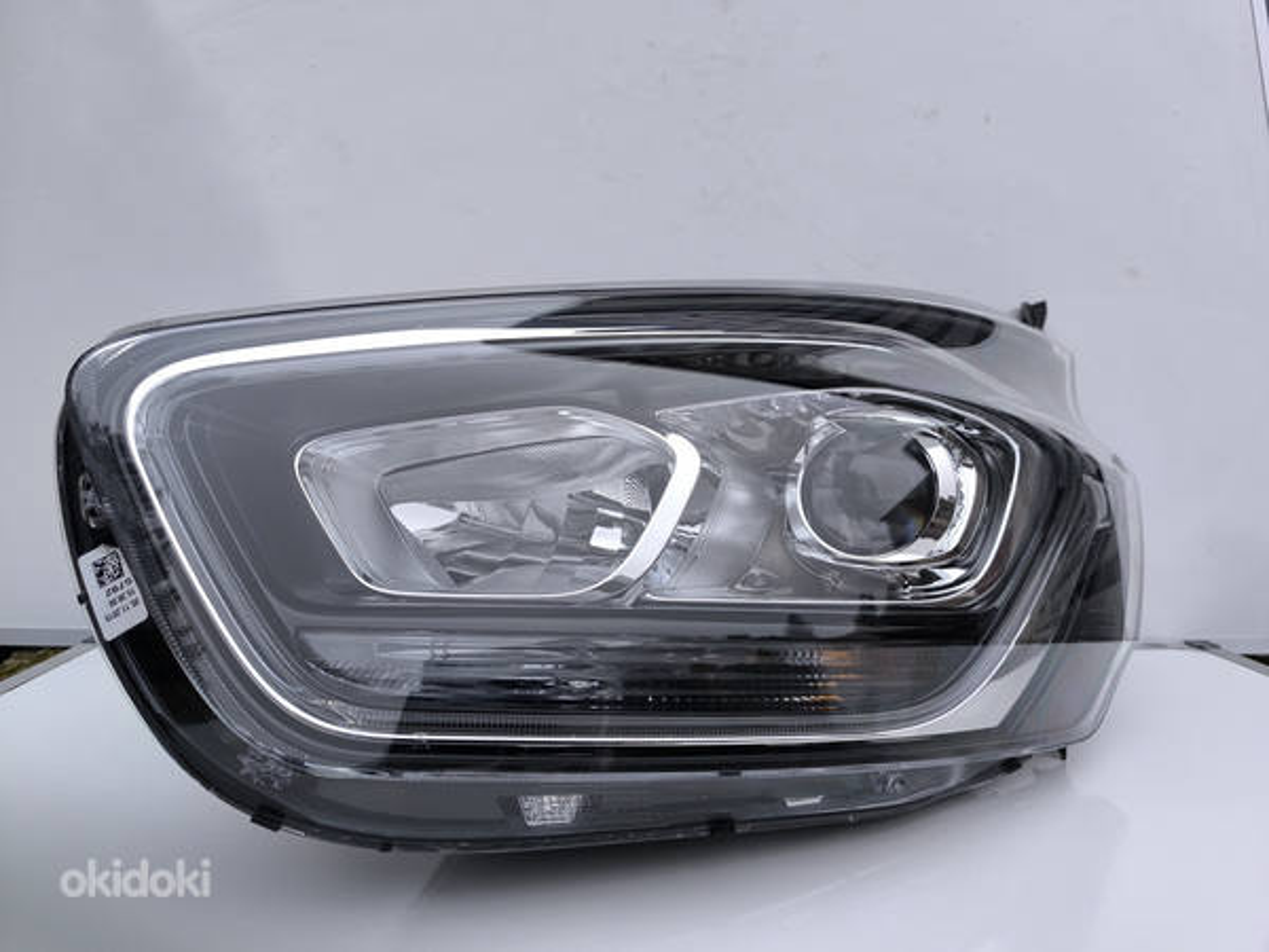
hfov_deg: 73.9
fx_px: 843
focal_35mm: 23
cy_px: 476
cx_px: 634
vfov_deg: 58.9
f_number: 1.65
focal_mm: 6.14
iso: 50
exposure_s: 1/154
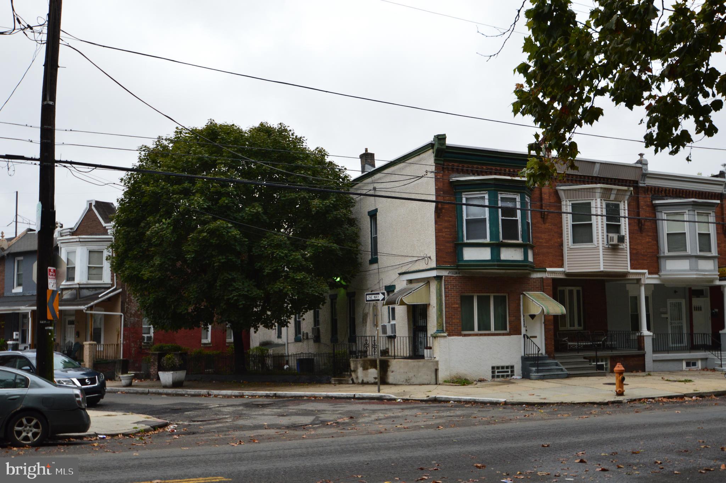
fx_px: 725
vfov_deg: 36.8
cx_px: 363
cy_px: 242
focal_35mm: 36
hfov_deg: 53.2
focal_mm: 24
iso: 400
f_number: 9
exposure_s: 1/125
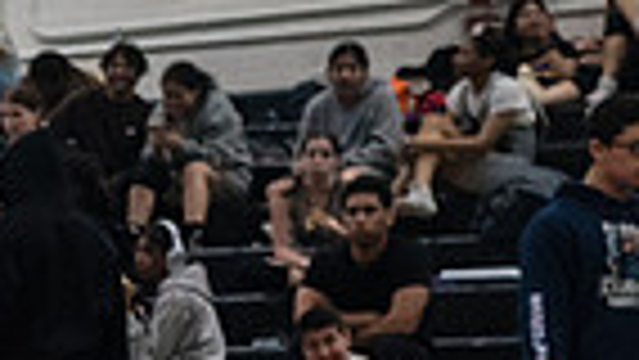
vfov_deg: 6.3
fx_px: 3204
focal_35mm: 189
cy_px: 679
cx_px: -431
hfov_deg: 10.8
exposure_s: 1/500
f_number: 3.2
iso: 5000
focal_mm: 35
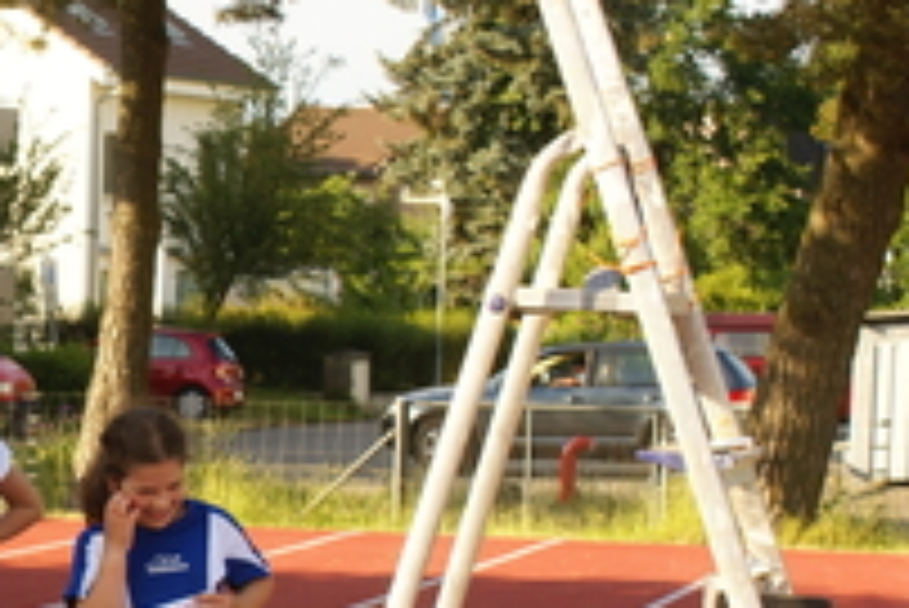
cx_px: -288
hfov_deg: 14.0
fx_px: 3546
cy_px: 412
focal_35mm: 140
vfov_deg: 9.8
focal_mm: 35
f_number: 7.1
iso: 100
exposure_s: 1/125
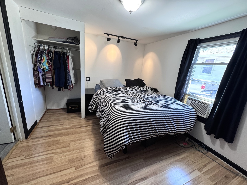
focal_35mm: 14
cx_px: 124
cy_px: 92
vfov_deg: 85.7
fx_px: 100
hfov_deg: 102.1
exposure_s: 1/120
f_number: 2.2
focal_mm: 2.22
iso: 200
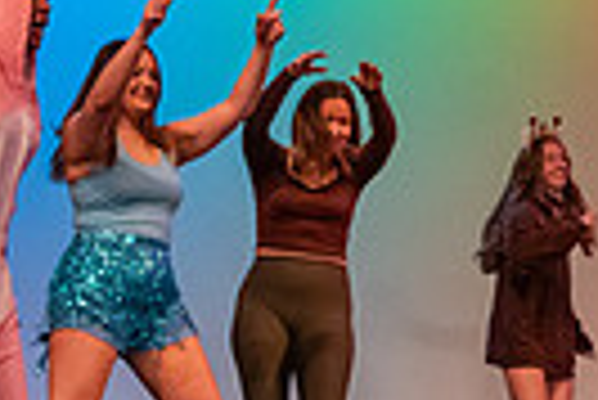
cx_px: 818
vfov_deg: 8.7
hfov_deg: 12.6
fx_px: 2611
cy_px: 29
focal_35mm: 157
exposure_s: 1/320
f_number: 3.5
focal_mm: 36
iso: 3200
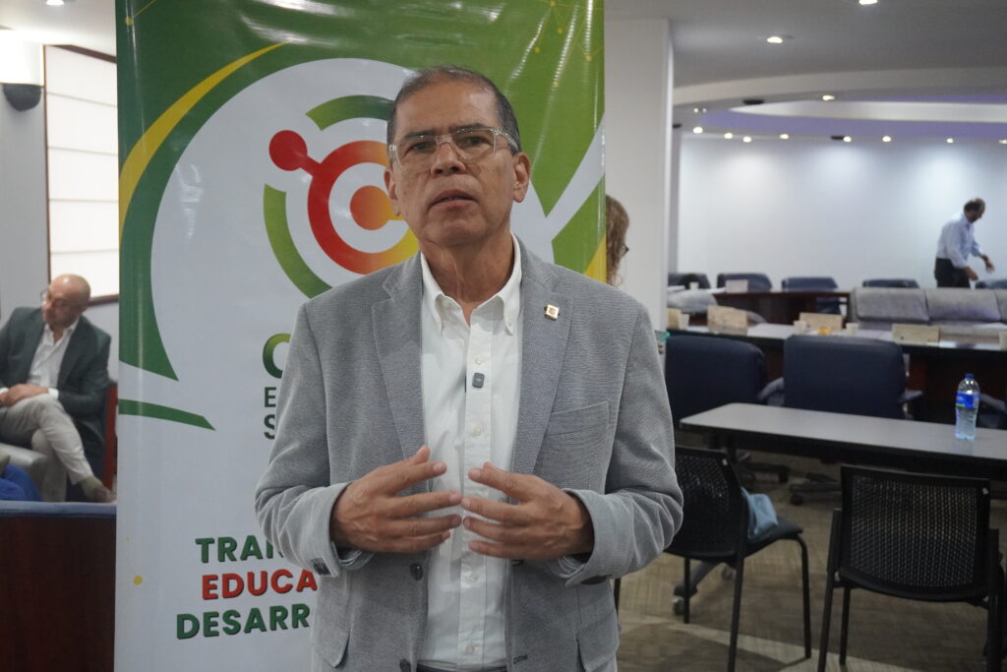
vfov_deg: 30.9
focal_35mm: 44
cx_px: 504
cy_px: 336
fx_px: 1217
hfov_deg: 45.0
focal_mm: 29
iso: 5000
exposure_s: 1/160
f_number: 4.5
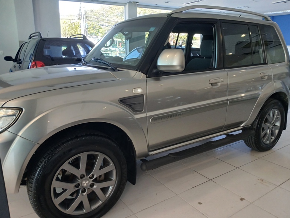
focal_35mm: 27
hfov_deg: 65.3
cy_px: 110
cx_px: 149
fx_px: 226
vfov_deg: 51.4
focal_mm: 3.98
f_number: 1.8
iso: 200
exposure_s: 1/60
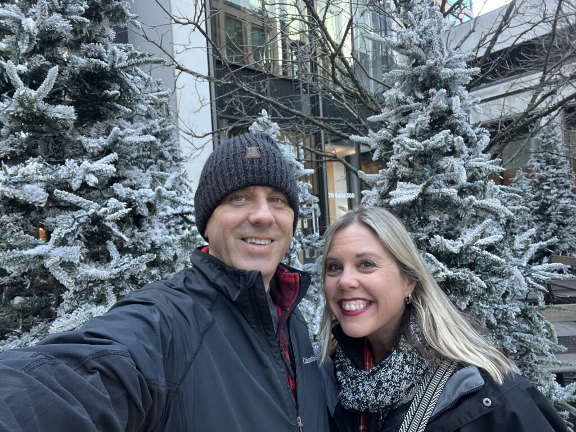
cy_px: 216
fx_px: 383
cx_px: 288
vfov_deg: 58.9
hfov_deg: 73.9
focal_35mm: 23
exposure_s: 1/60
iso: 125
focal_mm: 2.71
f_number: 2.2
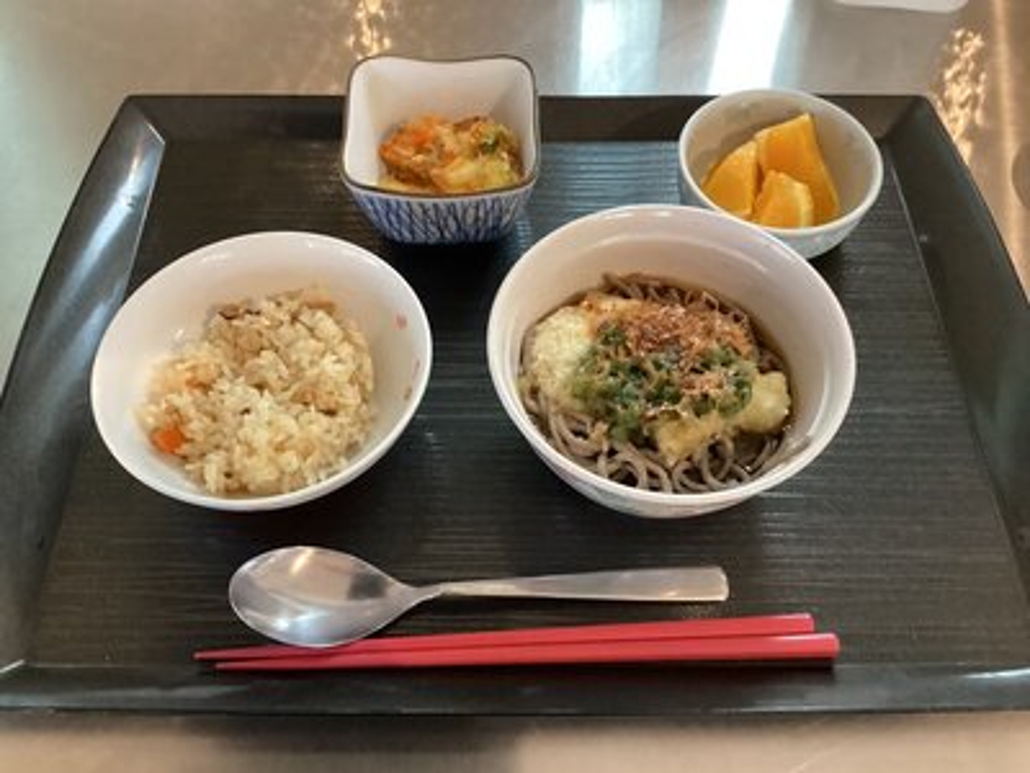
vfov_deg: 45.4
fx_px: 922
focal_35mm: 31
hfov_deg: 58.4
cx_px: 515
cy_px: 386
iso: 400
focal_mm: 3.3
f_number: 2.4
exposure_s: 1/33
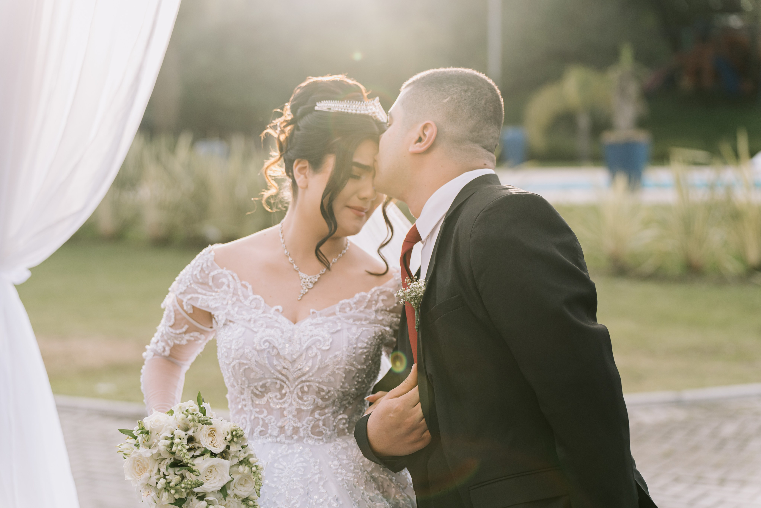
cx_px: 380
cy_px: 254
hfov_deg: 27.7
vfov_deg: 18.7
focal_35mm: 73
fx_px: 1543
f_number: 2.8
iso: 500
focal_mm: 73
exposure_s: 1/1000
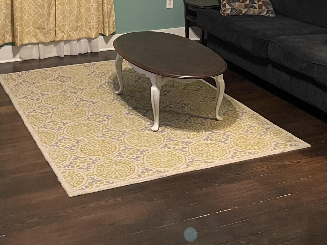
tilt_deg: -7.4
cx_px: 171
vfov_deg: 22.1
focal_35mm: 63
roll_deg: -0.5
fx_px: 595
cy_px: -20
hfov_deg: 30.7
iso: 500
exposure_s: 1/40
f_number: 1.6
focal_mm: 4.2
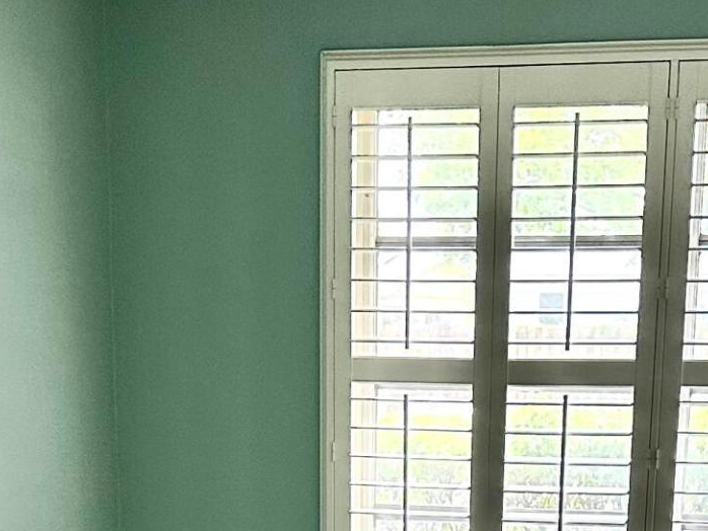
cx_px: 403
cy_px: 942
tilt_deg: -16.4
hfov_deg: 19.8
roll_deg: -0.7
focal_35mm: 99
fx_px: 2026
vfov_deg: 13.5
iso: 250
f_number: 1.78
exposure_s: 1/120
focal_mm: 6.86
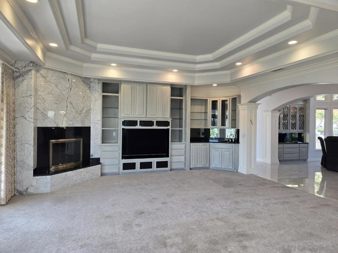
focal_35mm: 23
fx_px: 225
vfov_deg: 58.9
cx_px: 169
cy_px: 126
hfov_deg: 73.9
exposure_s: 1/120
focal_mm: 5.4
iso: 64
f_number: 1.8
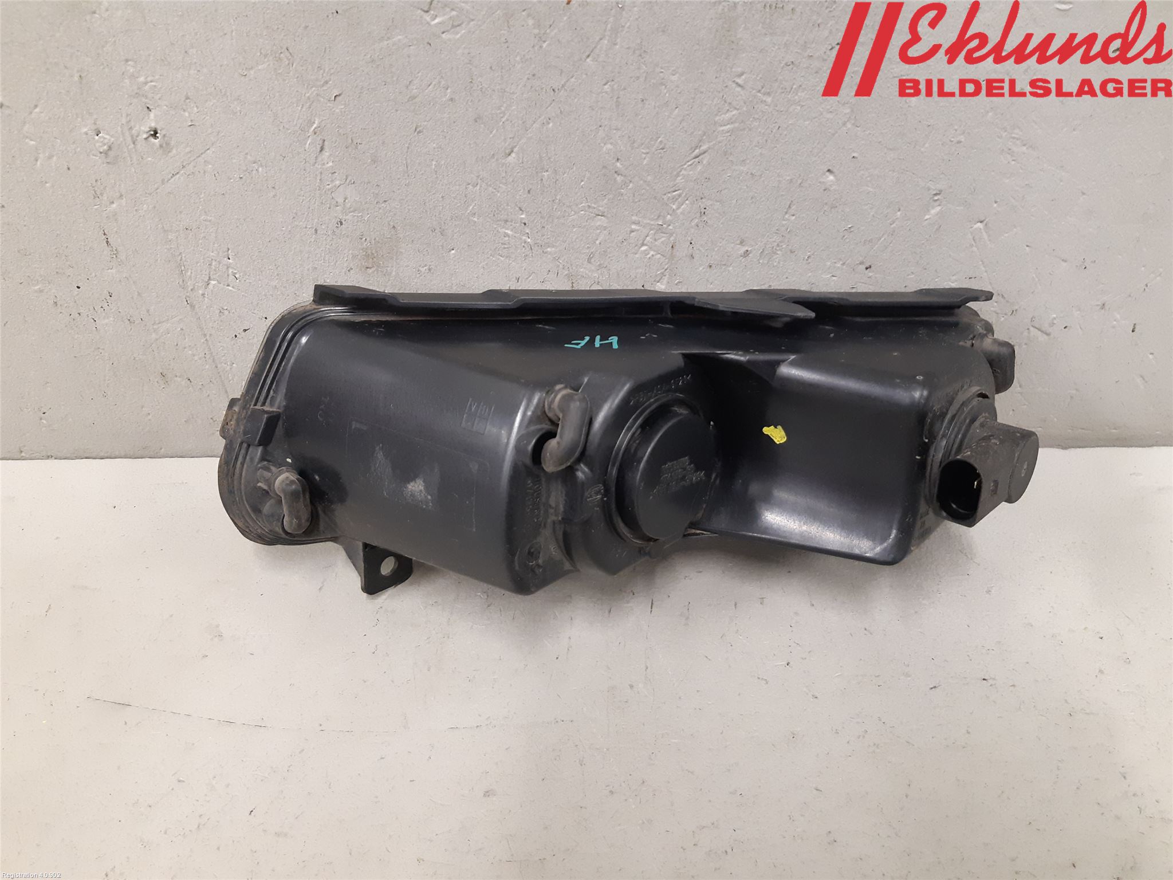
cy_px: 440
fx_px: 881
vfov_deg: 53.1
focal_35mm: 26
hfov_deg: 67.3
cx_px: 586
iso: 250
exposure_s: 1/50
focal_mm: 3.93
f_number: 1.7
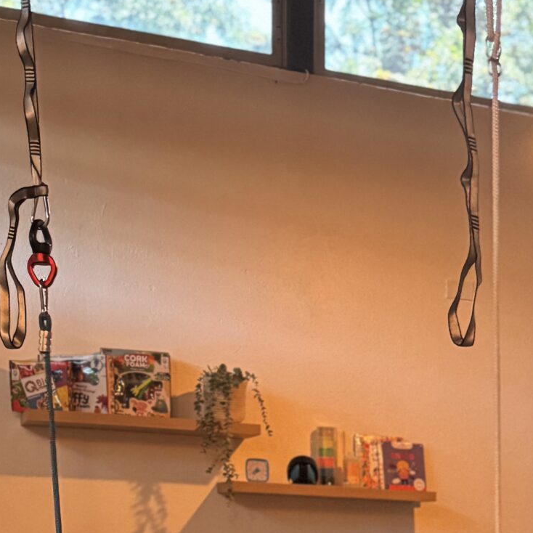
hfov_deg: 22.6
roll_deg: -2.2
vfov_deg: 20.3
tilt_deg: -10.7
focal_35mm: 74
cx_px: 519
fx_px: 1289
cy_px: 786
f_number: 1.78
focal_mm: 6.76
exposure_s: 1/30
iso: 1000
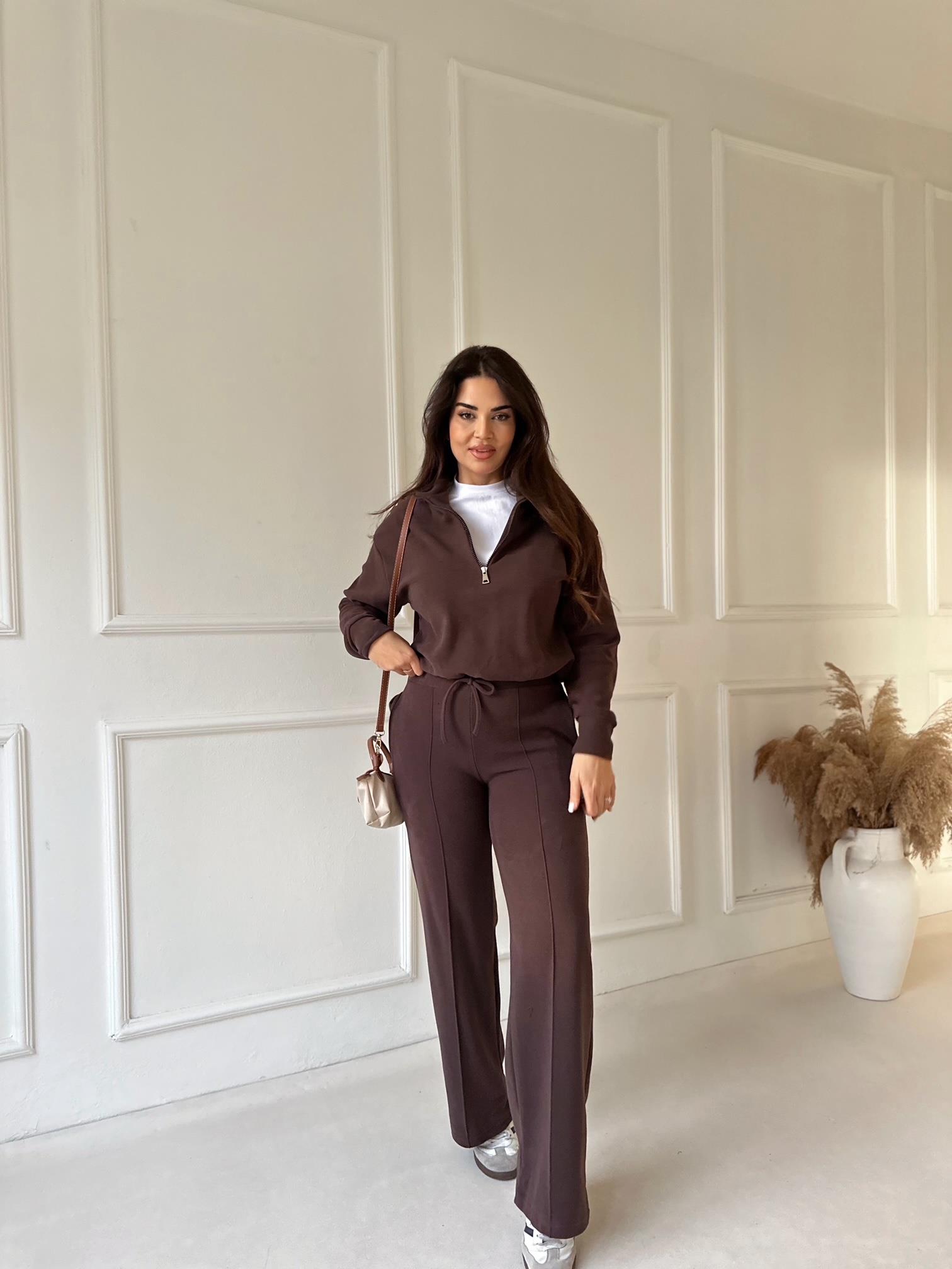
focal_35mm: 24
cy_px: 634
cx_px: 476
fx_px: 880
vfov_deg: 71.6
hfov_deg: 56.8
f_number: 1.78
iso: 500
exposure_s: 1/60
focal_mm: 6.86
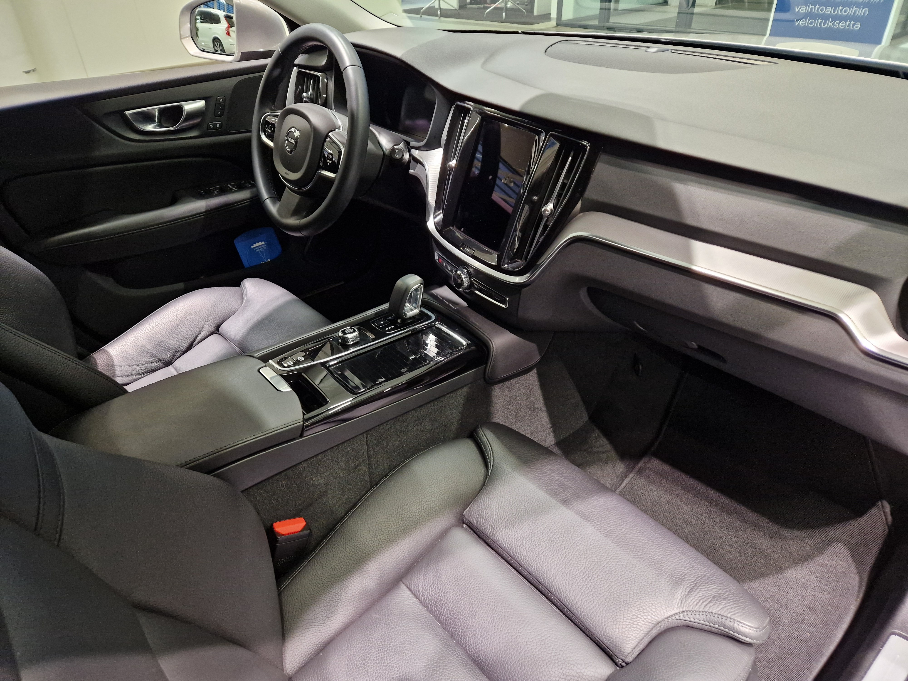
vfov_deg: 58.9
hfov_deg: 73.9
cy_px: 340
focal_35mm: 23
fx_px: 603
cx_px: 454
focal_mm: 5.4
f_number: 1.8
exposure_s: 1/100
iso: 500
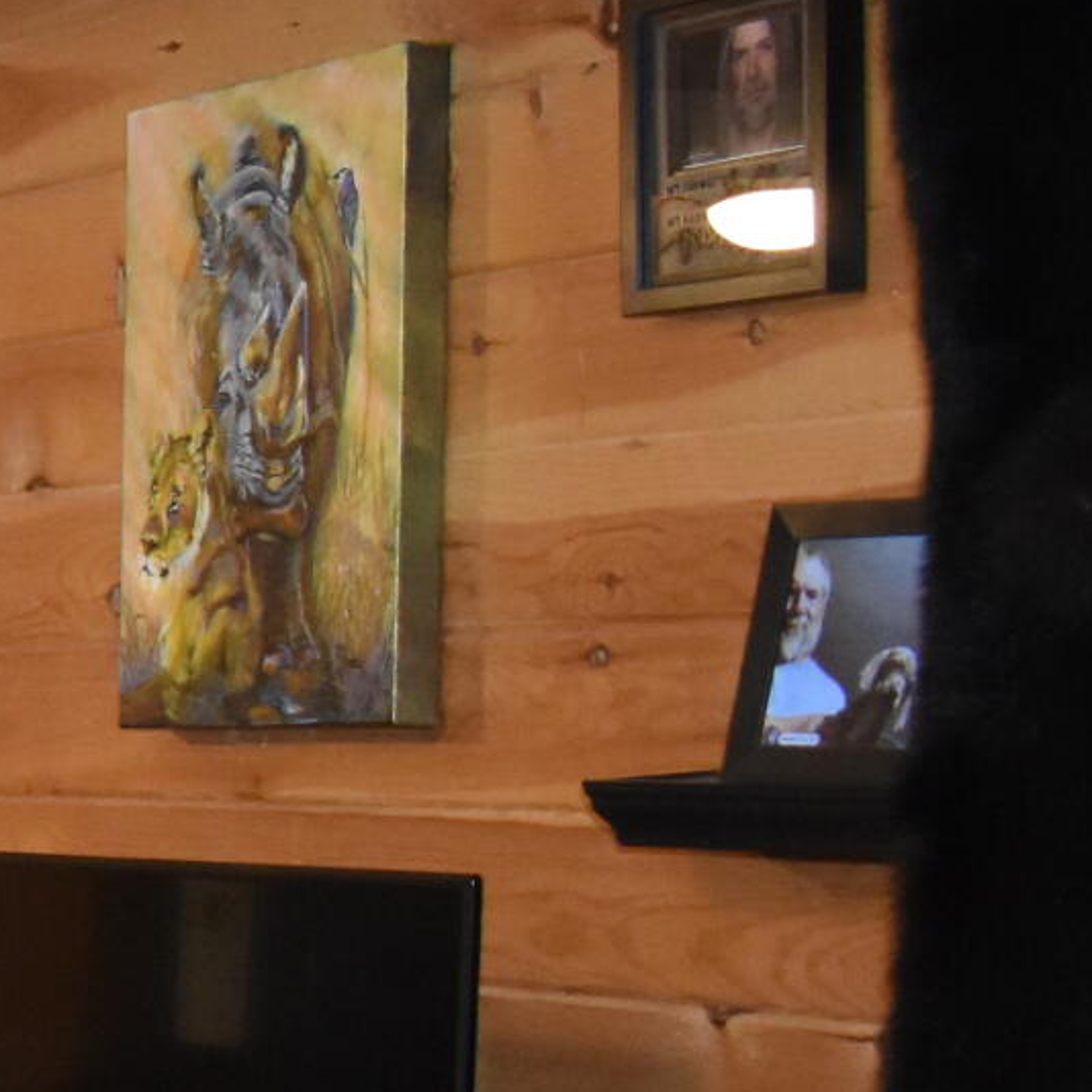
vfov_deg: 13.4
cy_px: 969
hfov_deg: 10.8
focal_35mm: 129
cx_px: -1785
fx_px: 4604
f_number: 4
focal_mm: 18
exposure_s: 1/60
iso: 1800
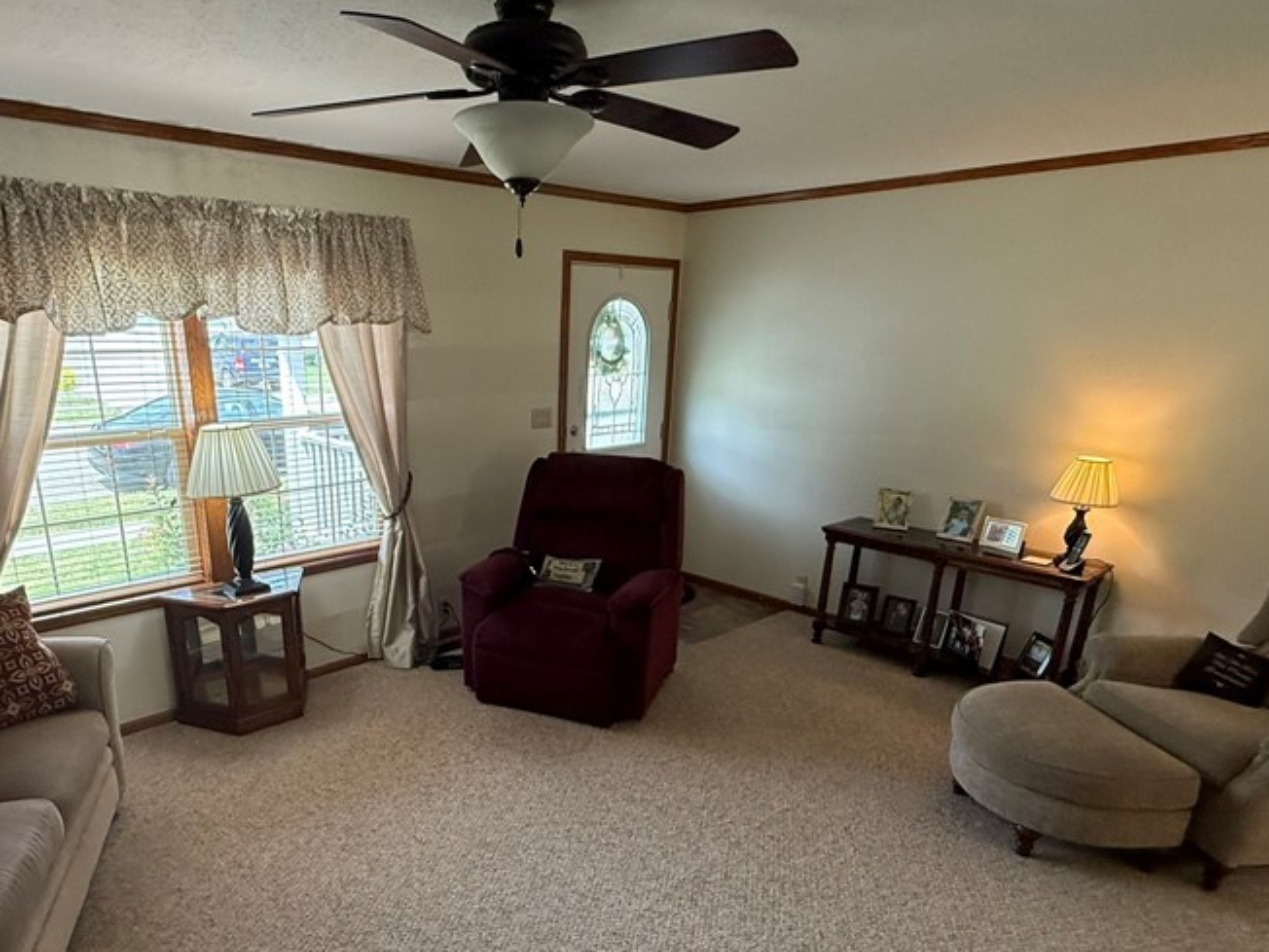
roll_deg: -0.3
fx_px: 807
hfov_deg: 75.6
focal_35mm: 22
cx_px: 510
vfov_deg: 60.4
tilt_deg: -18.9
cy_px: 582
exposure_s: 1/120
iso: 250
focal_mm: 2.22
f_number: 2.2
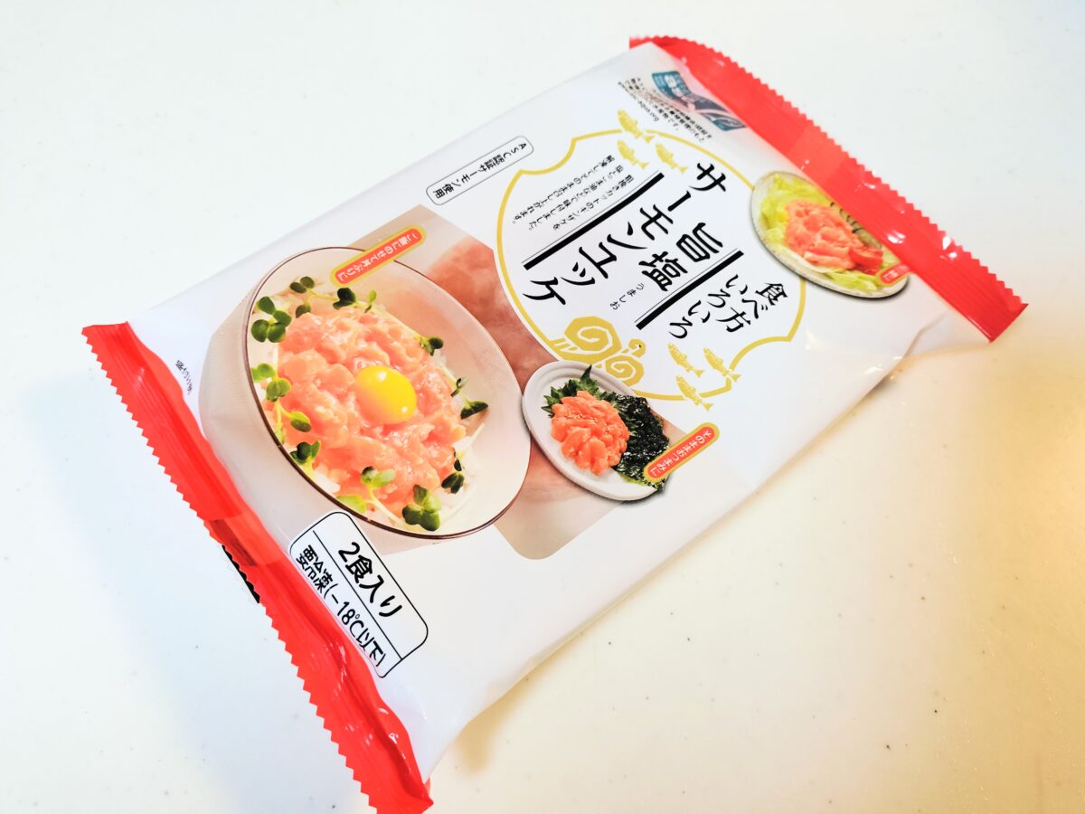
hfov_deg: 69.4
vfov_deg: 54.9
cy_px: 407
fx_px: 784
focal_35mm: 25
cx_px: 542
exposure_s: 1/33
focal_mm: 4.71
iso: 250
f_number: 1.7
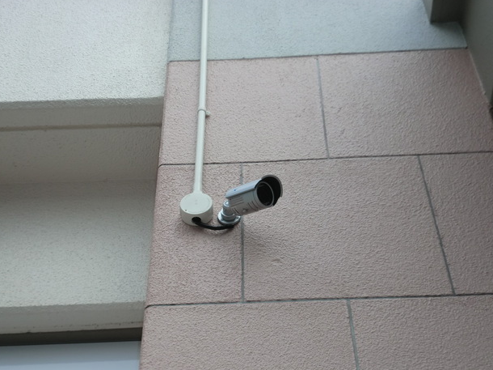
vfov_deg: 23.3
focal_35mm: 63
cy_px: 189
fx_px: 897
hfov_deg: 30.7
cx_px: 246
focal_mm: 10.81
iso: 50
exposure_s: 1/320
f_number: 3.9
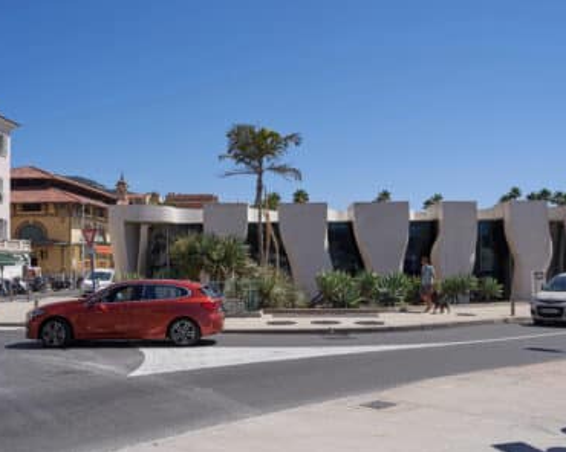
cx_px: 300
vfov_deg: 37.3
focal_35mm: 40
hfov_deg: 45.8
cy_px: 226
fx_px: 670
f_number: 10
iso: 100
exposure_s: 1/200
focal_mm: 35
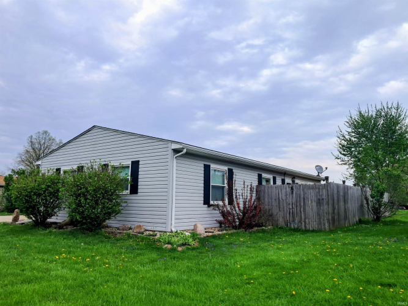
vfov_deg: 51.3
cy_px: 153
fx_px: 318
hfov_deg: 65.3
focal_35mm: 27
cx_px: 204
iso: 50
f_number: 1.8
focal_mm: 4
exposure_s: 1/531
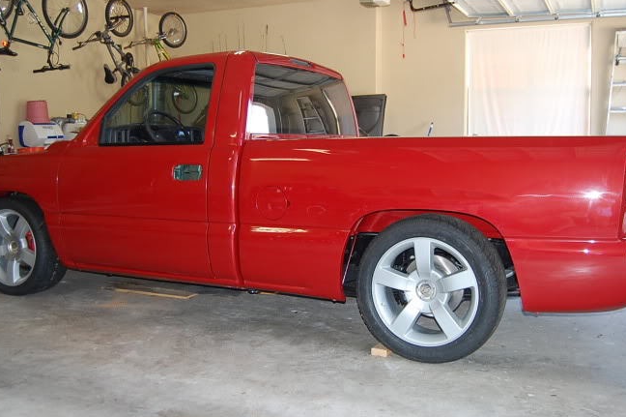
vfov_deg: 35.9
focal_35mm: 37
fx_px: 643
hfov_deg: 51.9
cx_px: 313
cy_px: 187
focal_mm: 20
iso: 400
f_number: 3.8
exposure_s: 1/60
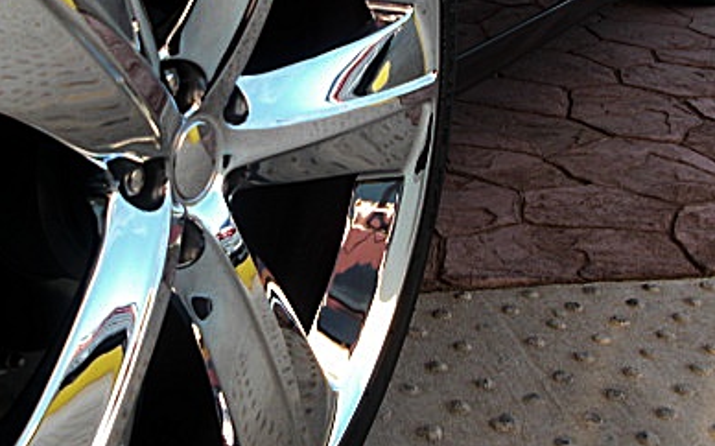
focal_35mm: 63
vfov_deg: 20.5
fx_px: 1227
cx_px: 276
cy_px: 155
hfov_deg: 32.4
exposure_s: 1/80
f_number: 2.8
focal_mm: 6.3
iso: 50
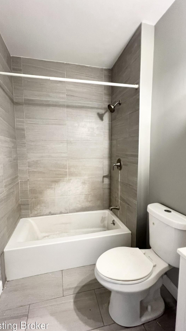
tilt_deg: -5.7
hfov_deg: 70.4
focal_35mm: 15
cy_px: 166
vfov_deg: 103.0
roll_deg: +0.8
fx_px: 132
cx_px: 88
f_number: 1.8
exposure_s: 1/60
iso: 250
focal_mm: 1.57
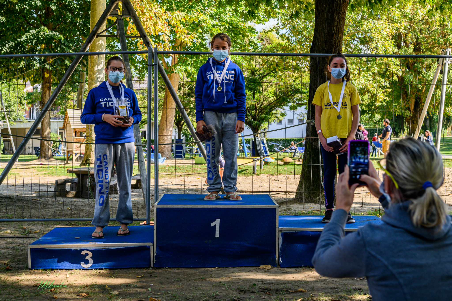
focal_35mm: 58
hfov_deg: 34.5
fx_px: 728
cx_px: 226
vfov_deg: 23.3
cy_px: 150
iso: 200
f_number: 7.1
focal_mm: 58
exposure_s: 1/200
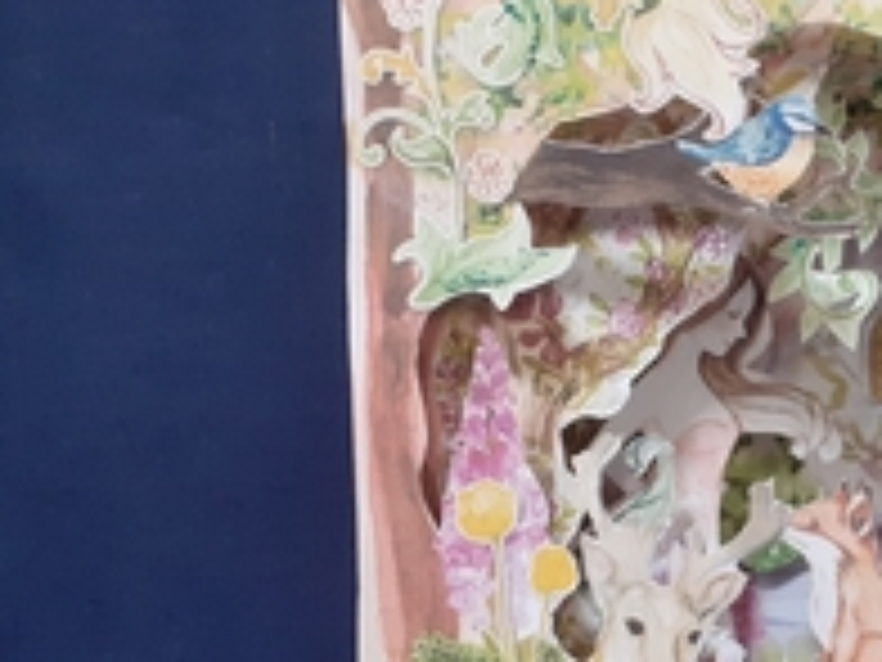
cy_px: 394
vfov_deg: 23.6
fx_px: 1580
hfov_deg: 29.3
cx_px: 868
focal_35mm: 62
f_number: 1.9
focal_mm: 3.6
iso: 250
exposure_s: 1/25
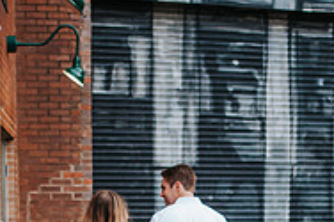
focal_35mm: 127
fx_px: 1177
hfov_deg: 16.1
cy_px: 311
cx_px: 179
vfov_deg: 10.5
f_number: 1.8
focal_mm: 35
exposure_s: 1/800
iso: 560
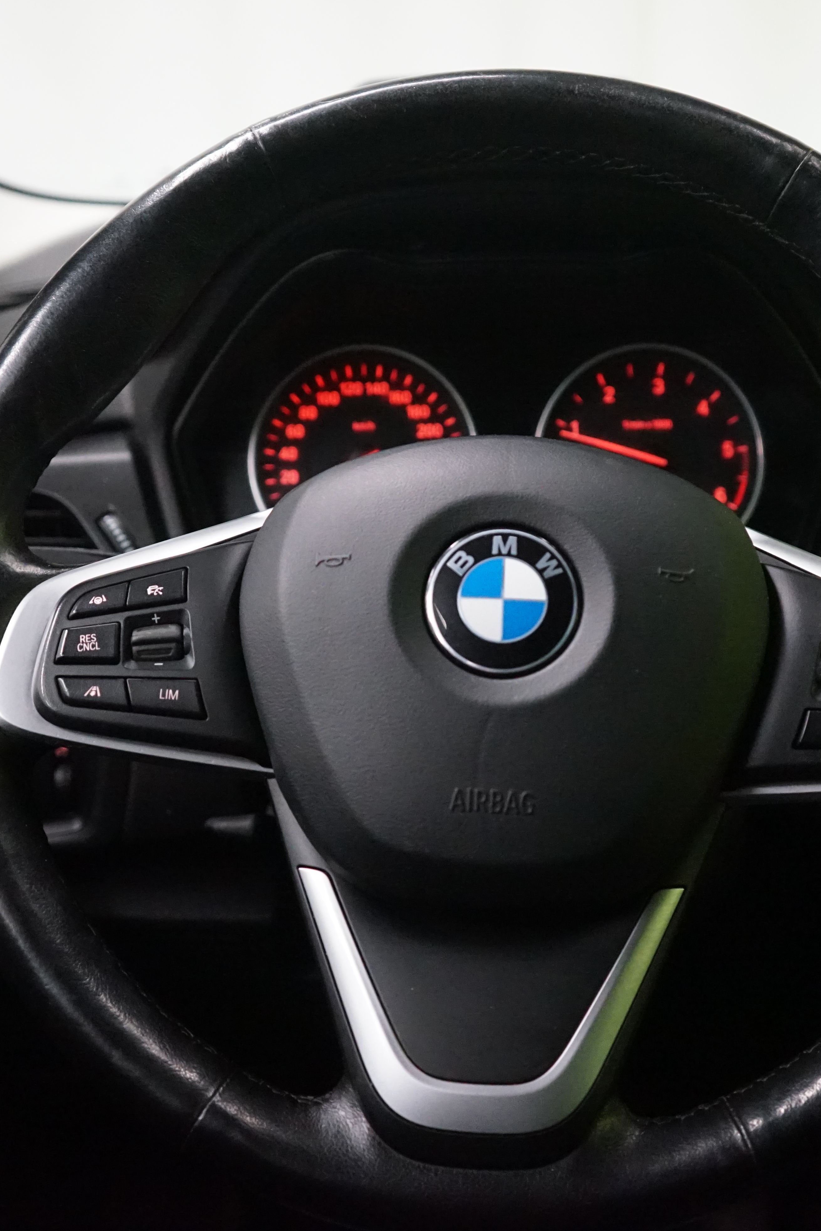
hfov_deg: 27.5
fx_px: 1676
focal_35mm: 49
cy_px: 607
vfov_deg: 40.3
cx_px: 460
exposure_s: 1/80
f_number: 4
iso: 6400
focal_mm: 32
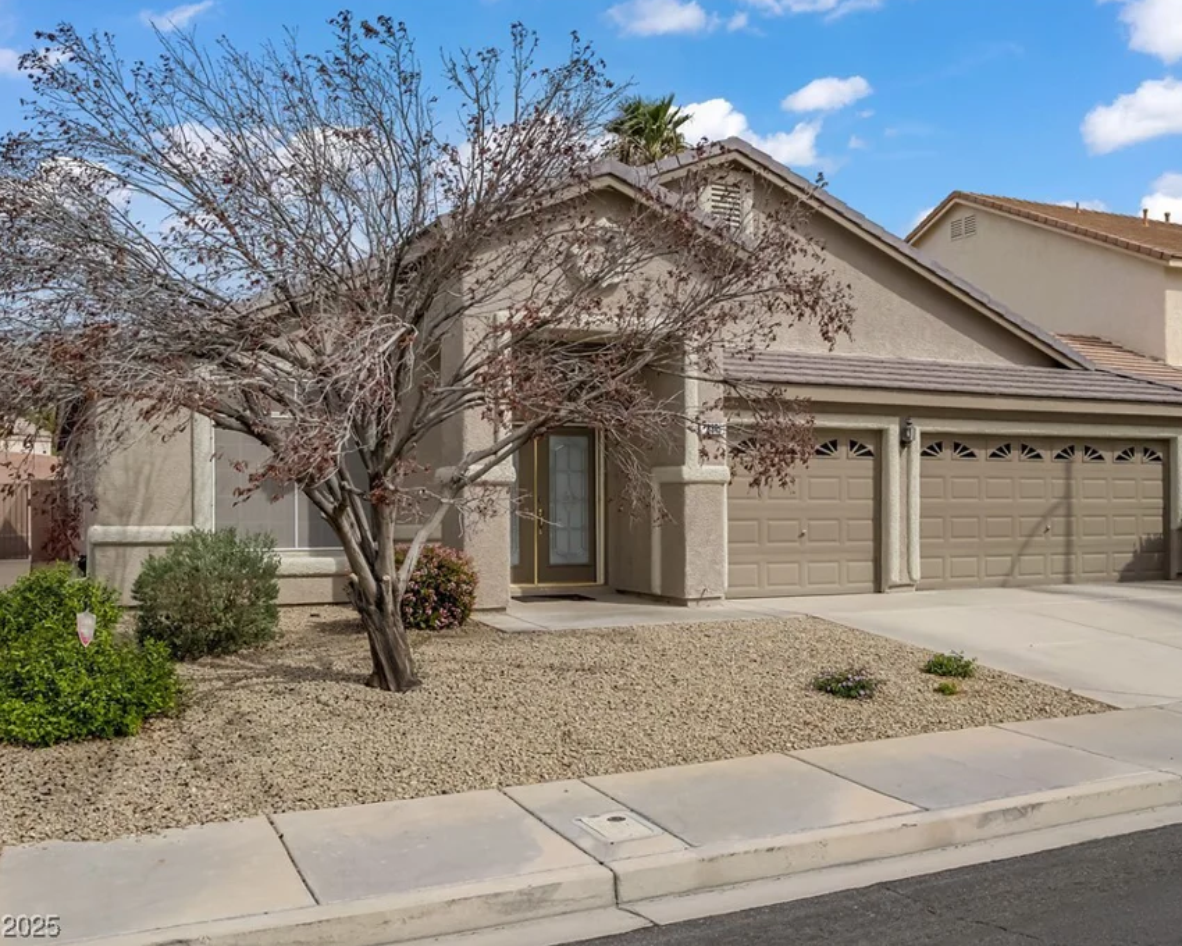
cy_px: 474
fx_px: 1189
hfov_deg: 52.8
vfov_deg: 43.4
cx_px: 645
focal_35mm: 34
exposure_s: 1/125
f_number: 8
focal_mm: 20
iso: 100
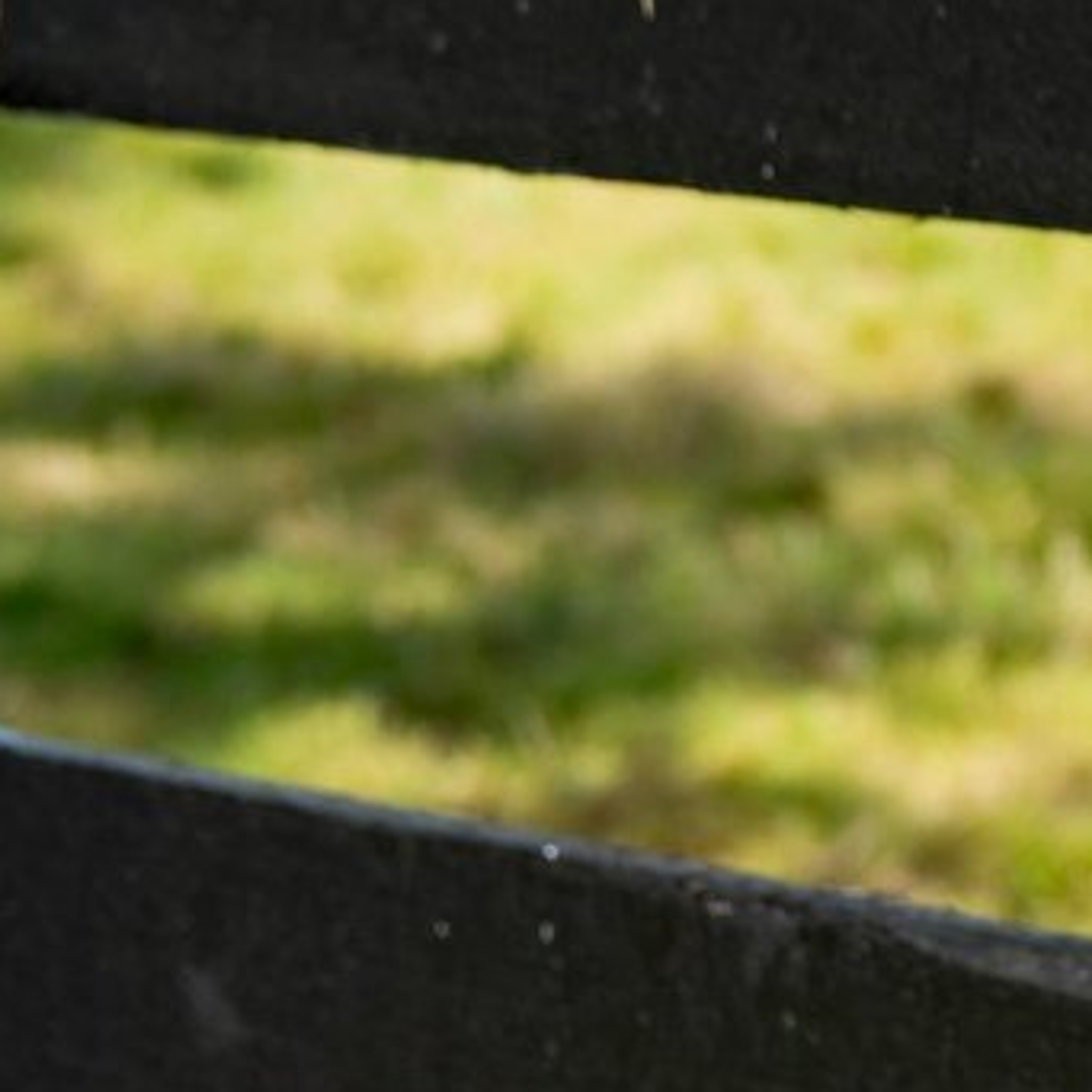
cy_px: -719
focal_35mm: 297
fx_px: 10600
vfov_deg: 5.8
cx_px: 3013
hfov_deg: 5.6
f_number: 6.3
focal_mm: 62
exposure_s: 1/160
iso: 100
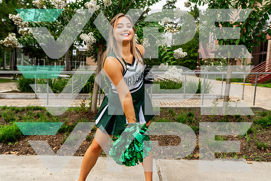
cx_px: 136
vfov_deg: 40.0
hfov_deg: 57.2
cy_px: 90
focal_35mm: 33
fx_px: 248
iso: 100
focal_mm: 33
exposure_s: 1/200
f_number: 5
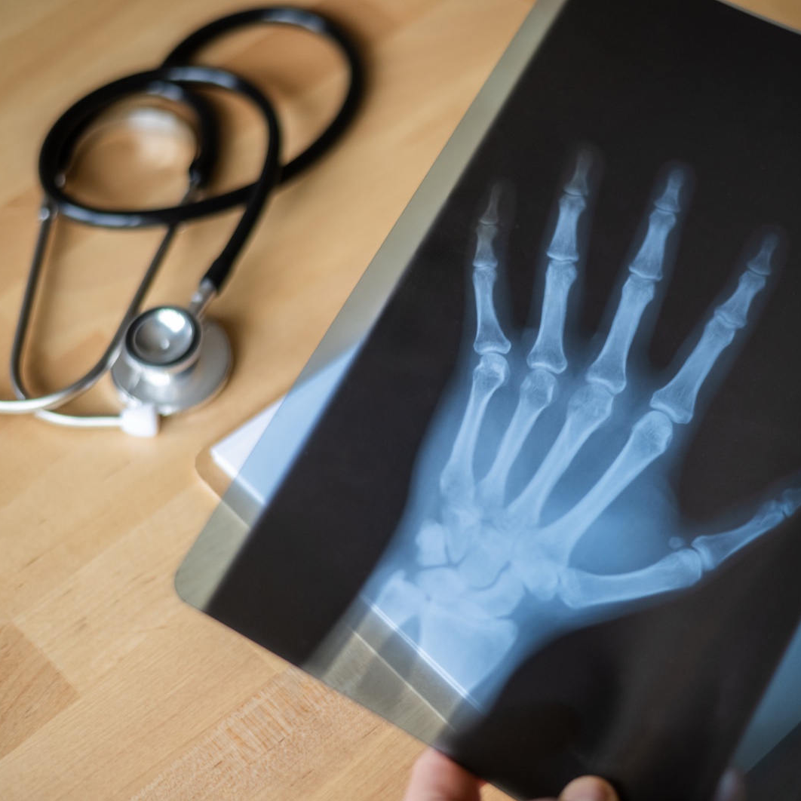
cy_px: 401
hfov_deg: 26.8
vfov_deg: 26.9
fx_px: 1675
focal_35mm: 64
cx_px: 496
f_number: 1.8
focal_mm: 50
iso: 800
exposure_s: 1/500
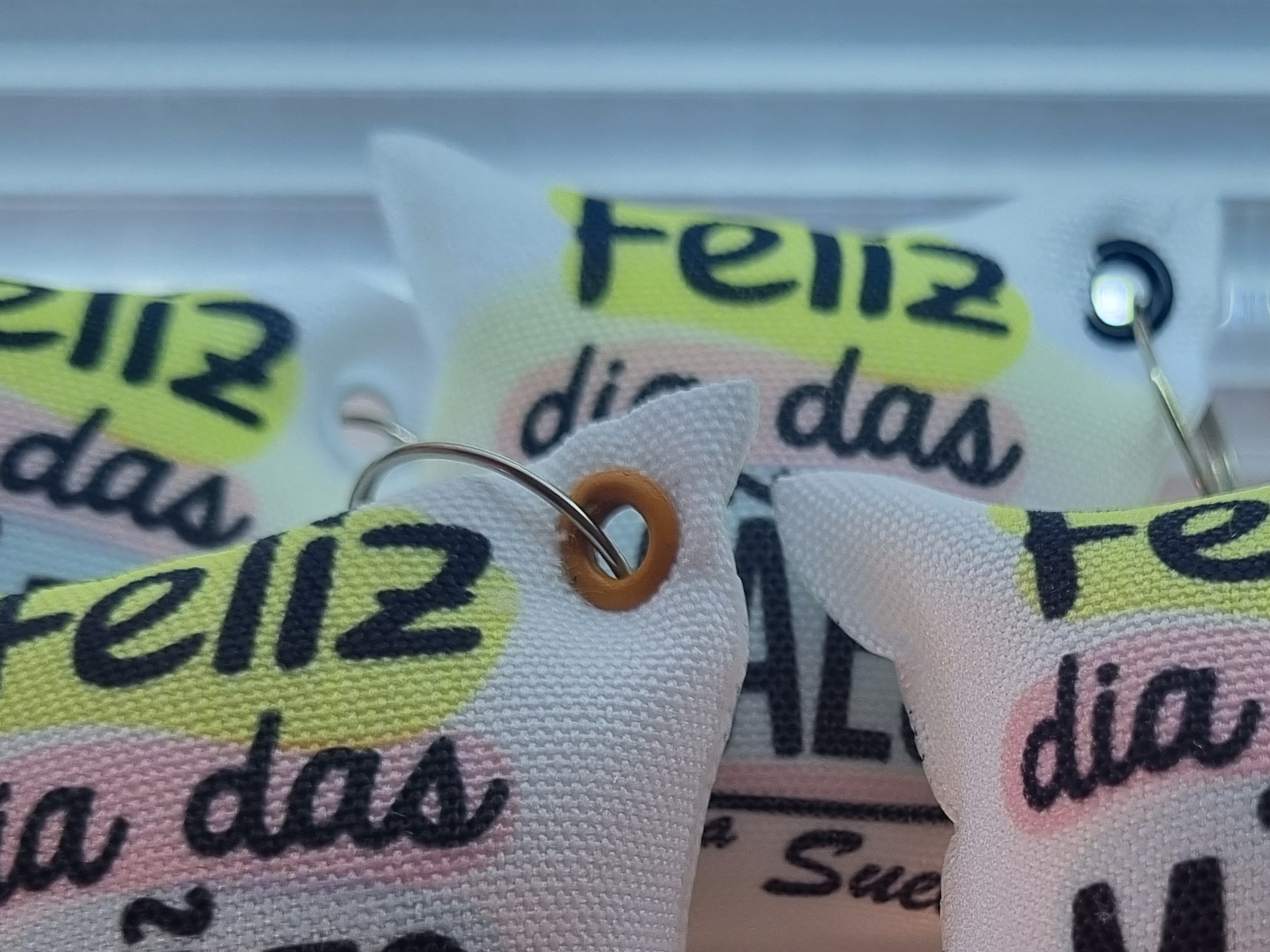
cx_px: 1027
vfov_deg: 23.6
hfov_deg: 31.3
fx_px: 2201
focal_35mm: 60
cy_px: 909
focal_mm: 5.4
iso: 50
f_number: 1.8
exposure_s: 1/127
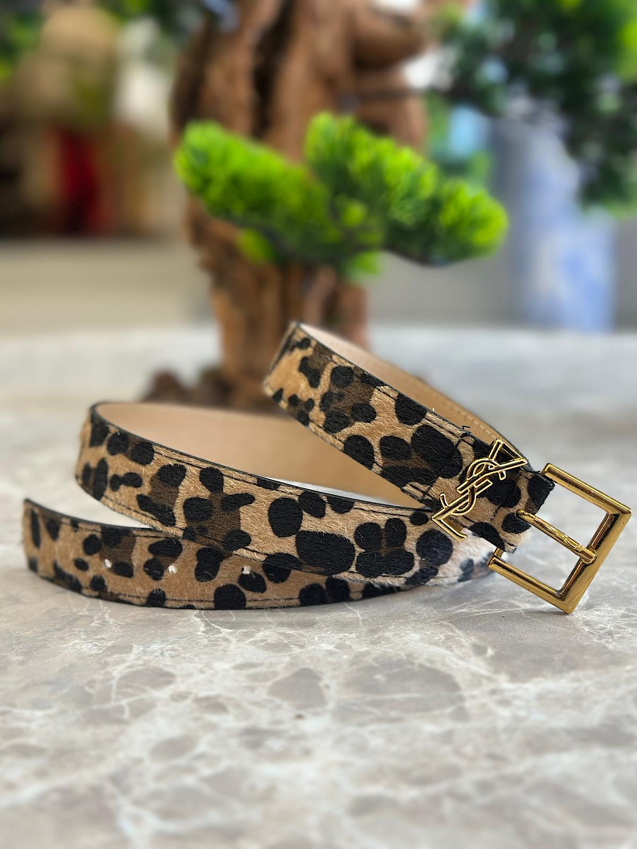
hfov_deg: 30.3
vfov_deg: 39.7
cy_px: 424
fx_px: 1178
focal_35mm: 48
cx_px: 318
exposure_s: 1/172
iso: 100
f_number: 1.78
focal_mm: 6.86
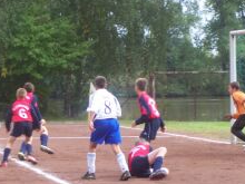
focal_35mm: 202
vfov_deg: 7.4
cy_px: 89
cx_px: 122
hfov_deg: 9.8
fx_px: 1430
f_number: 4.8
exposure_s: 1/125
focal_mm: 16.8
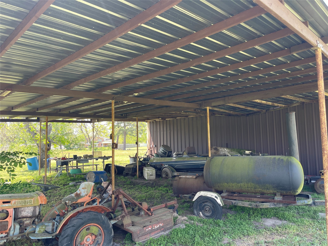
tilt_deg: +4.6
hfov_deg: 69.4
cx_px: 164
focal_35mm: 25
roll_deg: +1.8
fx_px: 237
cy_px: 123
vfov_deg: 54.9
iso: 32
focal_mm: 5.1
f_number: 1.6
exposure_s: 1/134
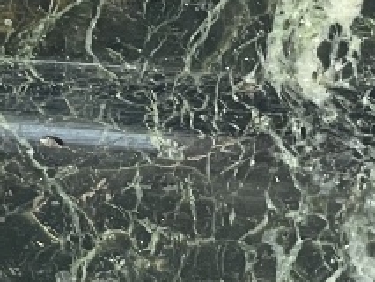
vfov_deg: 5.1
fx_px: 3176
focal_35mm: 293
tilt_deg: -67.1
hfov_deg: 6.8
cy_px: -33
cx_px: 194
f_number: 2
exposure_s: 1/99
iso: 50
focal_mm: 6
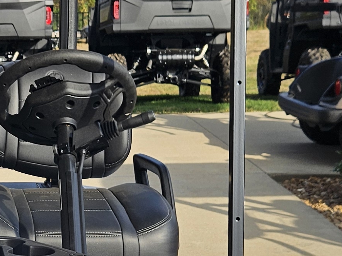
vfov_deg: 14.0
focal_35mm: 104
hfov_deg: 18.4
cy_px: 248
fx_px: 1027
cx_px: -9
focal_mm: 5.4
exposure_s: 1/1751
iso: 25
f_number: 1.8
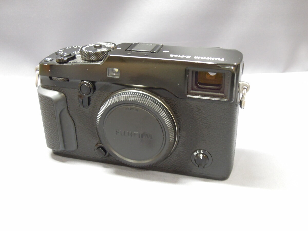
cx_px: 154
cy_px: 116
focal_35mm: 45
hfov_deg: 42.1
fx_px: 400
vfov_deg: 32.2
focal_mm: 8.1
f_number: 3.5
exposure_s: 1/13
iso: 500
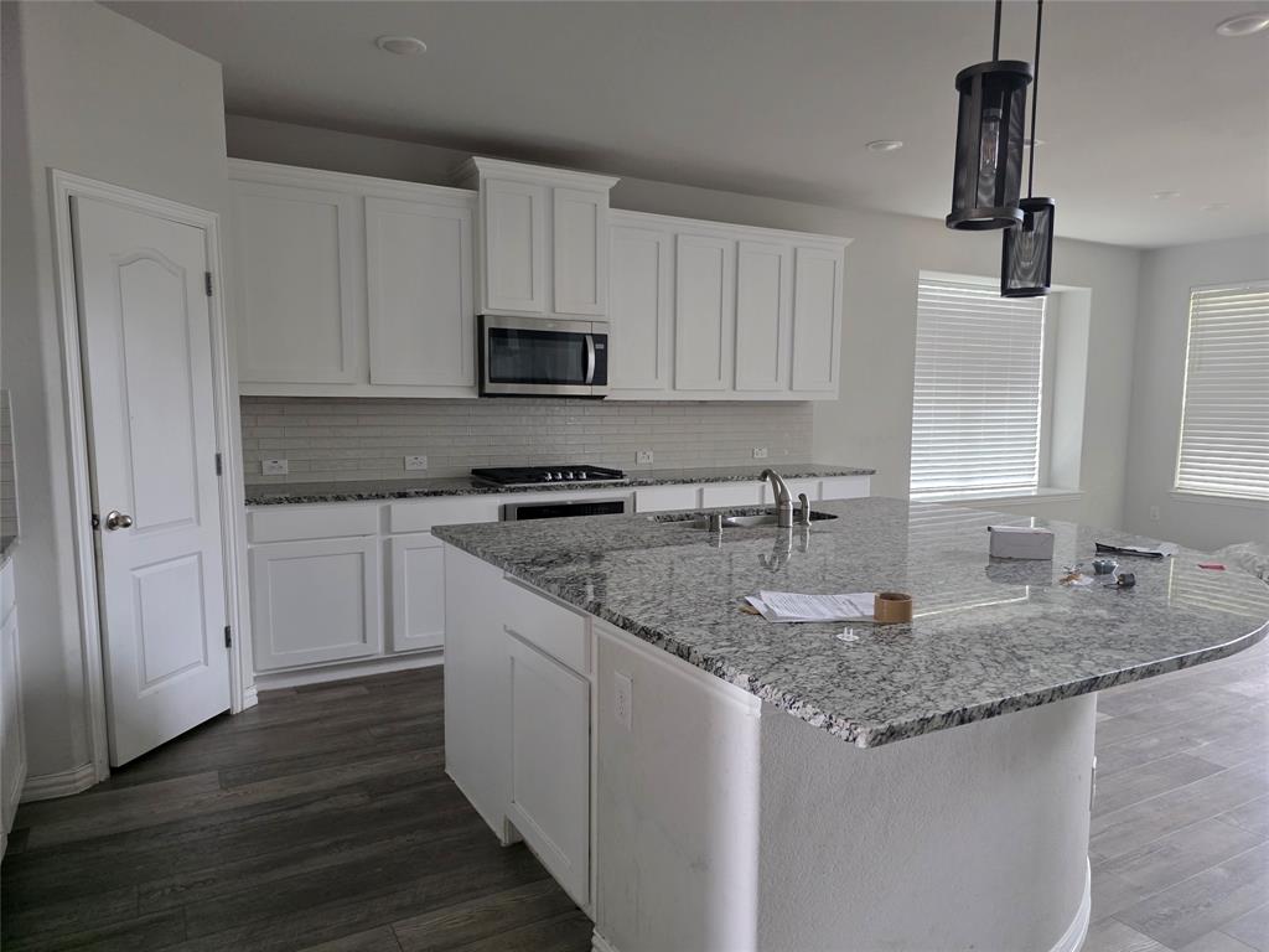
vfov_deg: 58.9
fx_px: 843
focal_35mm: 23
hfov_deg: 73.9
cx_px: 634
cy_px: 476
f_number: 1.7
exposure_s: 1/120
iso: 640
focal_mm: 6.3
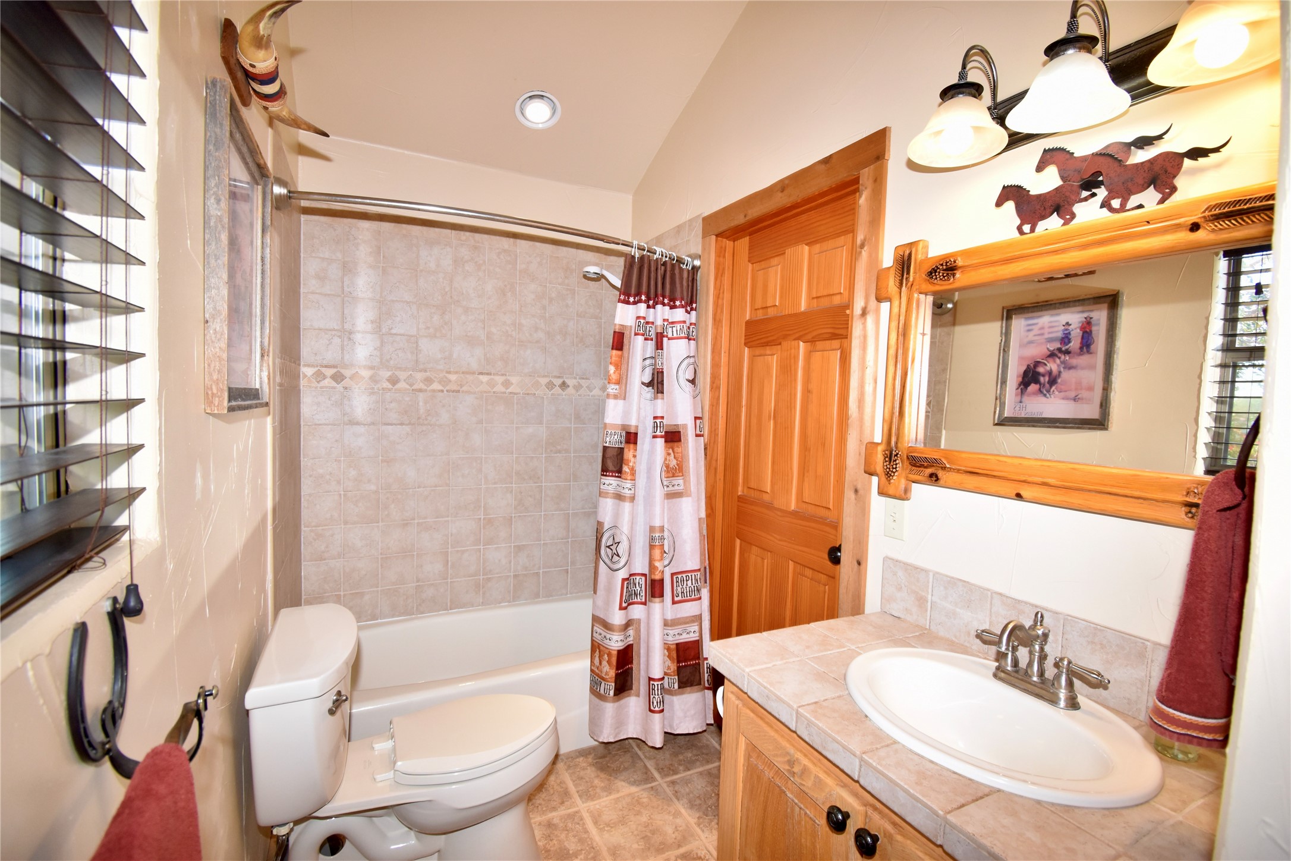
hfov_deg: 100.4
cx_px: 646
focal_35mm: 15
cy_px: 430
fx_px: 538
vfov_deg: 77.3
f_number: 5
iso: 800
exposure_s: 1/200
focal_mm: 10
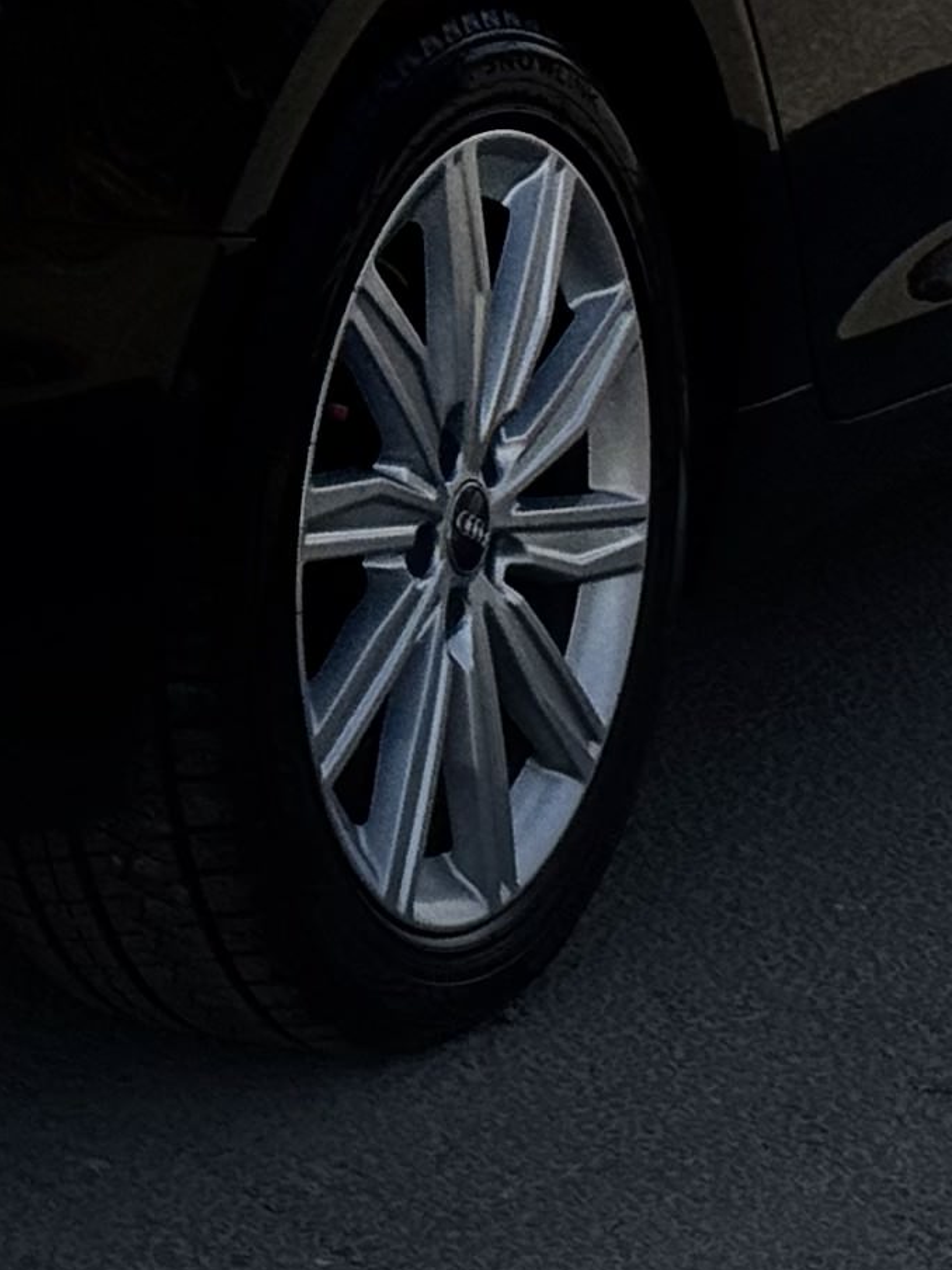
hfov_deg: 6.9
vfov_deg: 9.1
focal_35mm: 214
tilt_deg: -6.2
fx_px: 7847
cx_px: -295
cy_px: -261
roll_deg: +0.4
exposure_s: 1/12500
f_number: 1.78
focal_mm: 6.76
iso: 64
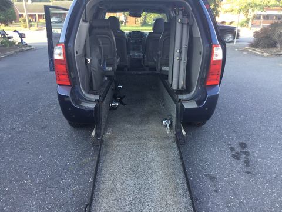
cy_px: 106
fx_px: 253
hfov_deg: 58.4
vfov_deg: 45.4
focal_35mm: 31
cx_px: 141
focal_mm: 3.3
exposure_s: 1/60
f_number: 2.4
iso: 32
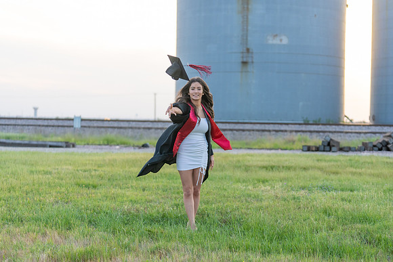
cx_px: 196
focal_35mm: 72
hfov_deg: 28.0
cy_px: 131
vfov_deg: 18.9
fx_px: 788
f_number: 2.8
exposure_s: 1/1000
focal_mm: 70
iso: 800
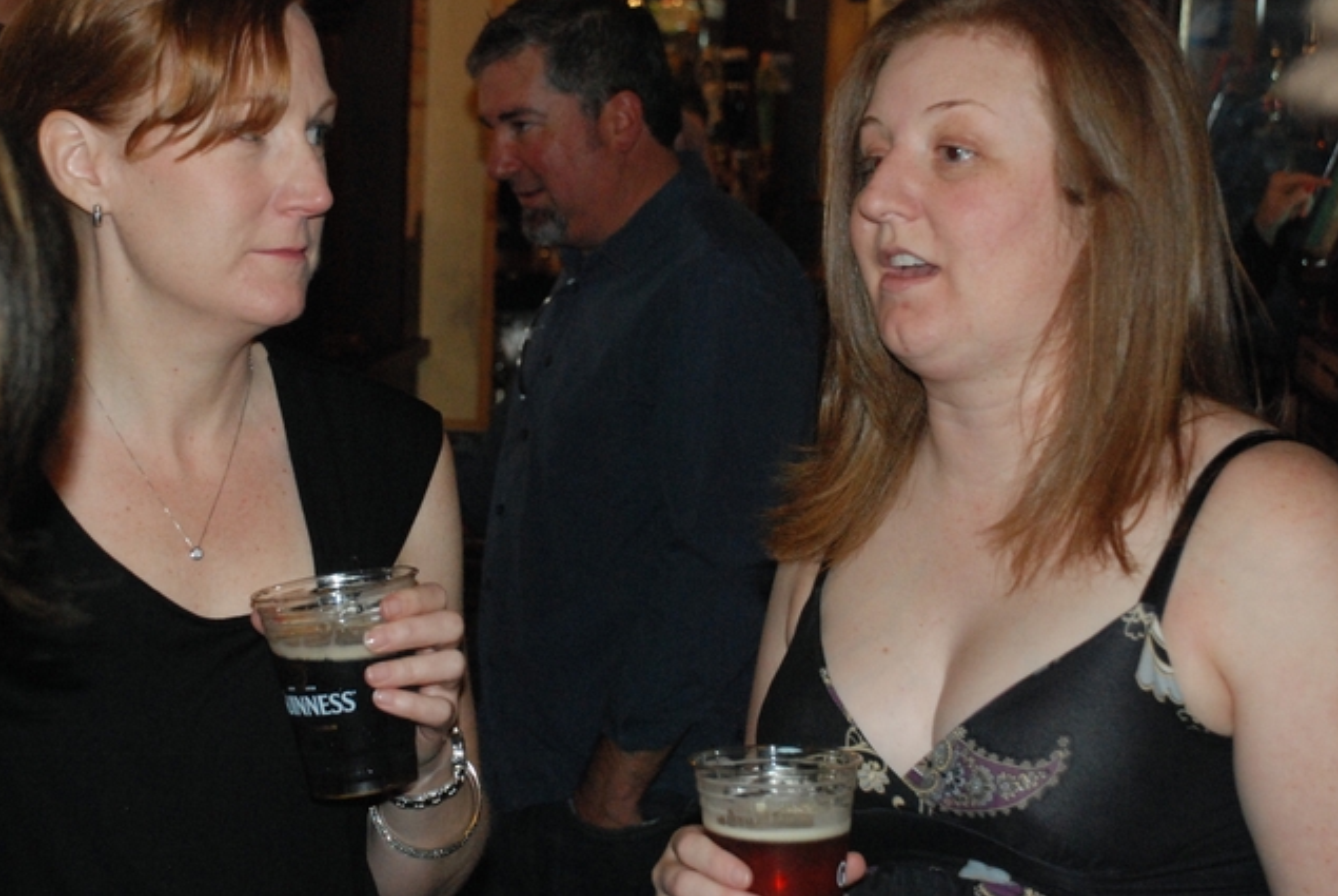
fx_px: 3163
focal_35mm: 85
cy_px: 384
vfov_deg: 16.1
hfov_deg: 23.9
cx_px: 567
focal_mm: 48
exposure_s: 1/60
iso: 1600
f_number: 5.6
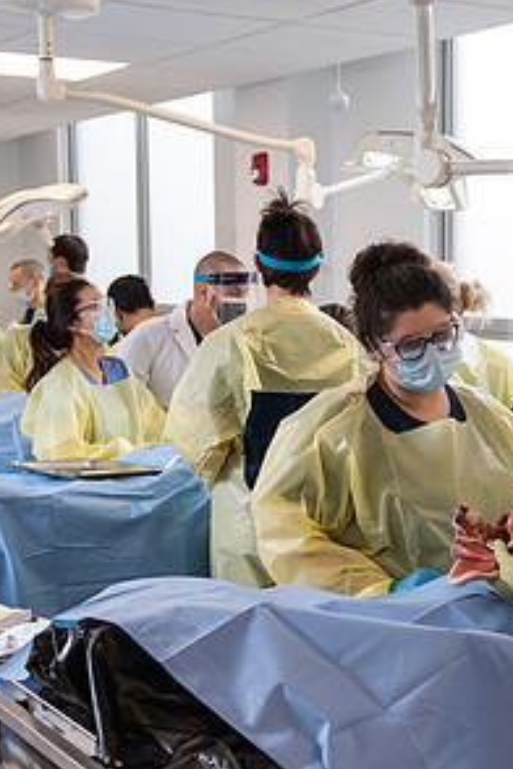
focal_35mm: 69
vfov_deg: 29.1
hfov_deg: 19.5
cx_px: 429
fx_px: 1475
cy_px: 480
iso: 500
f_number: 4
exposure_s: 1/200
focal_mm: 35
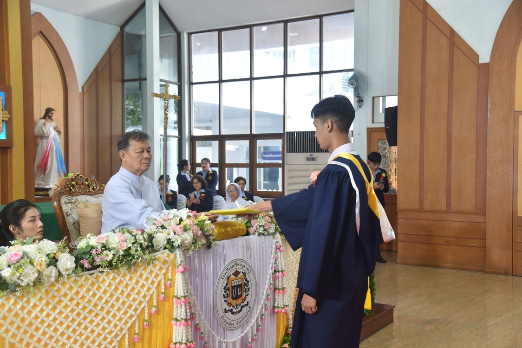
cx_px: 261
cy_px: 174
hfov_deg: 44.5
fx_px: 638
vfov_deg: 30.5
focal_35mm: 44
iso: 500
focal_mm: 44
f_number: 4
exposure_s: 1/40
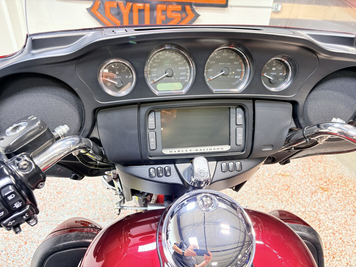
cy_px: 134
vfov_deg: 53.1
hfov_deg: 67.3
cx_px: 178
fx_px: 267
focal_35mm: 26
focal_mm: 5.96
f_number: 1.6
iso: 80
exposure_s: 1/60
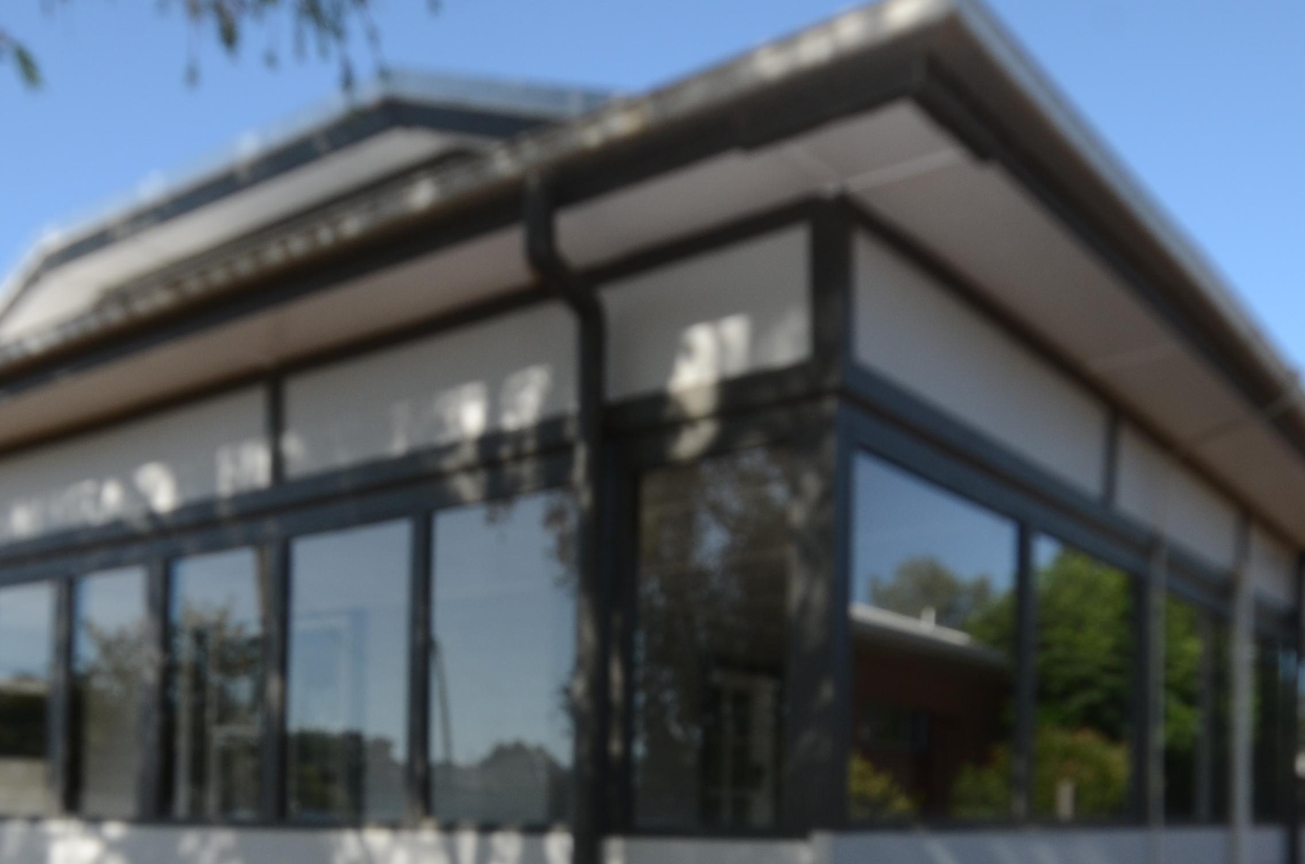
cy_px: 747
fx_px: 1358
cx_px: 544
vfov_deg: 33.8
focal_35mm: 38
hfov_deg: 51.1
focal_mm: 11.5
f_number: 10
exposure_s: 1/250
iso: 200
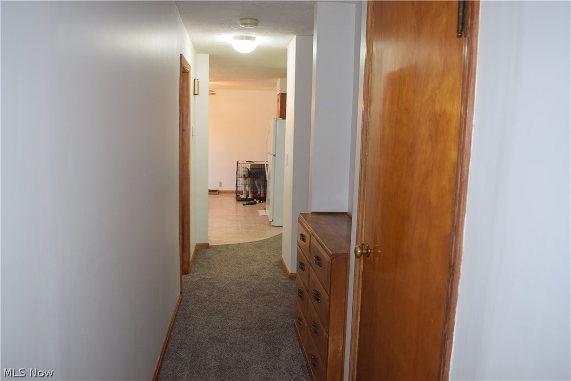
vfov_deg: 47.9
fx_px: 428
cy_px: 190
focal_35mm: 27
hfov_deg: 67.4
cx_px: 286
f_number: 4
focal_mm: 18
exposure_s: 1/60
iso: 800
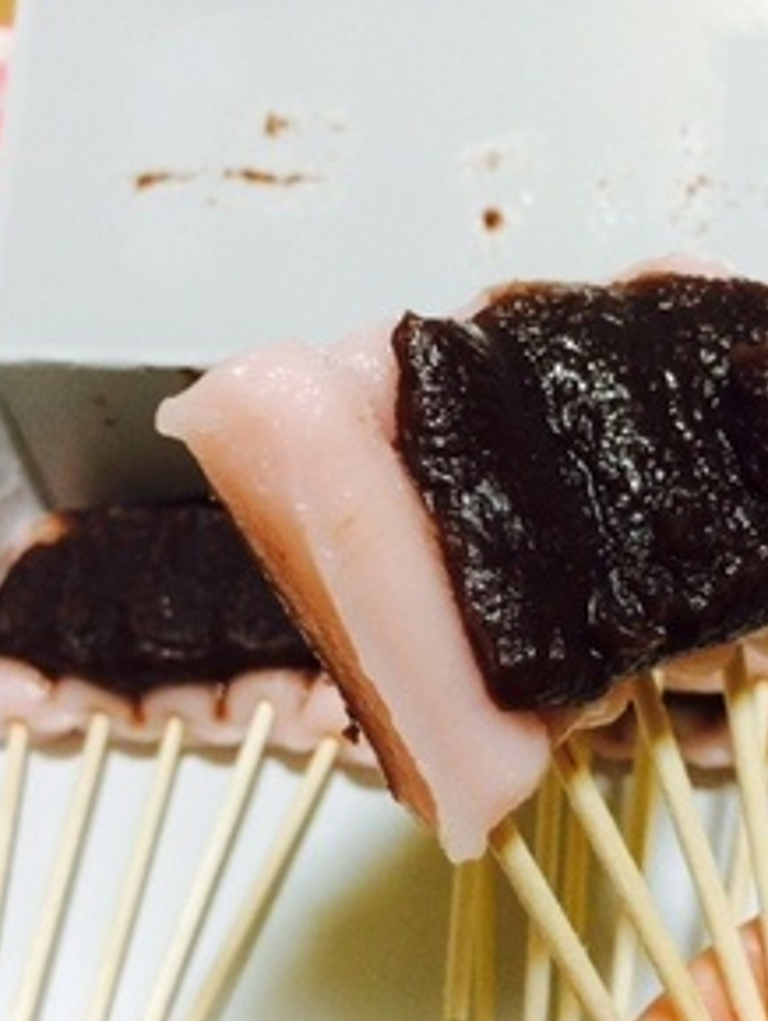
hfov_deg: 35.8
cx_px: 486
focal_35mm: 40
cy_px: 641
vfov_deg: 46.3
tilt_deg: -54.4
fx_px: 1182
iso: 200
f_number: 2.2
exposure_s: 1/30
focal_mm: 4.15
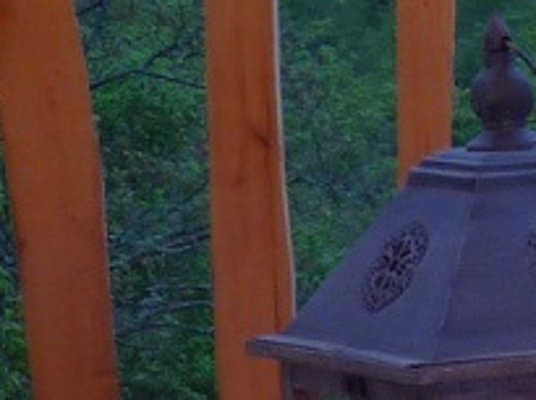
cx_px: 1846
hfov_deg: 5.9
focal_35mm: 305
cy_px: 319
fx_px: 4714
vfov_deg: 4.9
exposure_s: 1/4
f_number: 3
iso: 80
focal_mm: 6.9
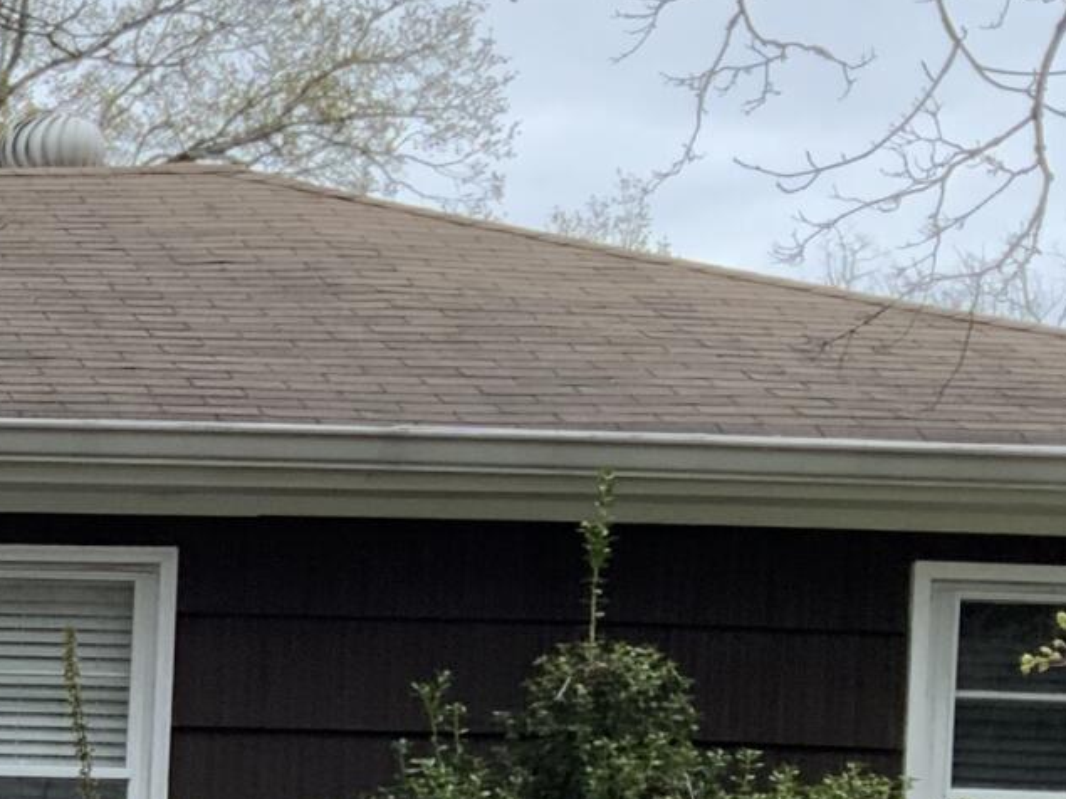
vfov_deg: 10.5
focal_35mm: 137
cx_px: -1026
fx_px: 4218
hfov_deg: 12.7
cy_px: 1126
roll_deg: -3.0
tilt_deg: +0.1
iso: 16
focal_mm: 3
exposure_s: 1/168
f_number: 1.8
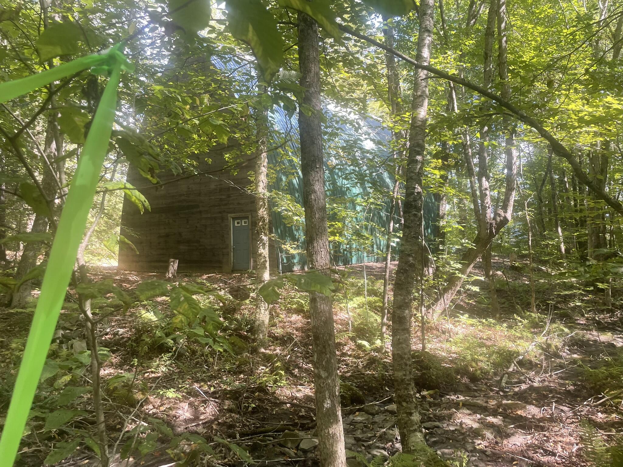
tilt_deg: +7.1
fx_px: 468
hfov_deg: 67.3
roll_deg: +1.9
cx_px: 312
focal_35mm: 26
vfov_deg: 53.1
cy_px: 234
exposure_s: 1/121
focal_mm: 4.2
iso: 50
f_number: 1.6
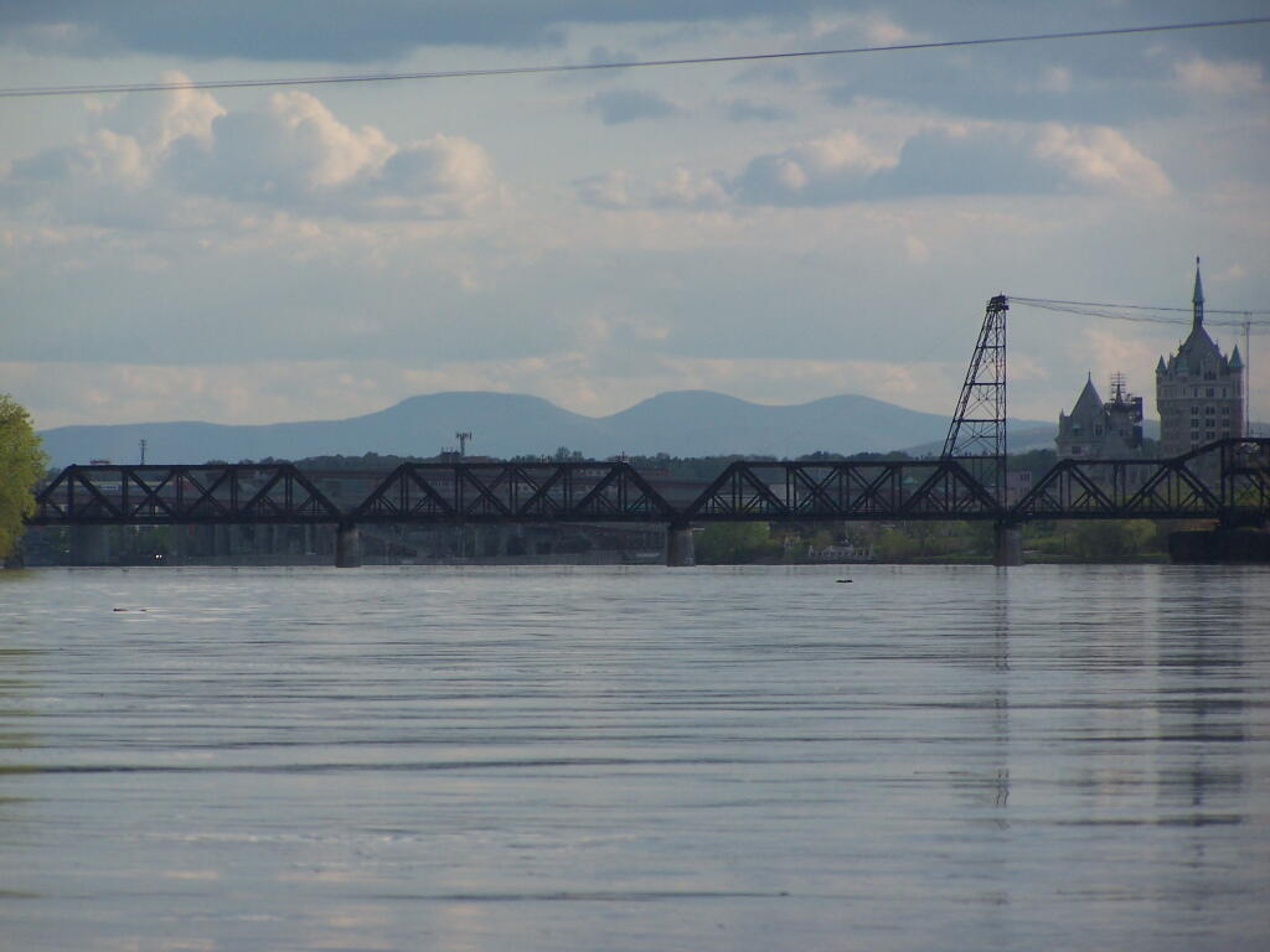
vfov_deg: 5.8
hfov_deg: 7.7
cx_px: 635
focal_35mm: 258
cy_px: 476
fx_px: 9466
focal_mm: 42.8
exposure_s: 1/1000
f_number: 3.6
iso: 80
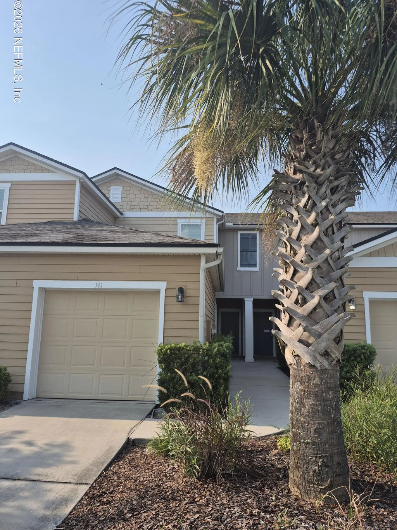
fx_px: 352
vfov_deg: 73.9
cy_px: 265
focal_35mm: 23
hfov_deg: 58.9
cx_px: 198
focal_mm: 5.4
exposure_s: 1/1404
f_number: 1.8
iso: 25
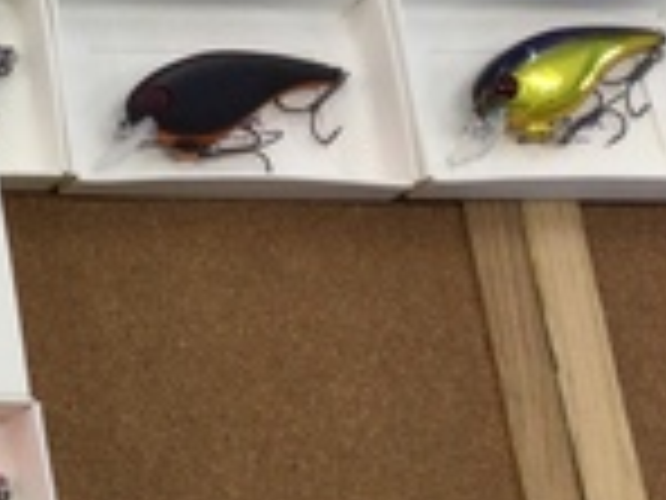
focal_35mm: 126
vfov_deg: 11.4
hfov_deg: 13.5
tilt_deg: -65.9
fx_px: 2424
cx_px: -652
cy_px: -158
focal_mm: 3.3
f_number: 2.4
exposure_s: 1/60
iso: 25
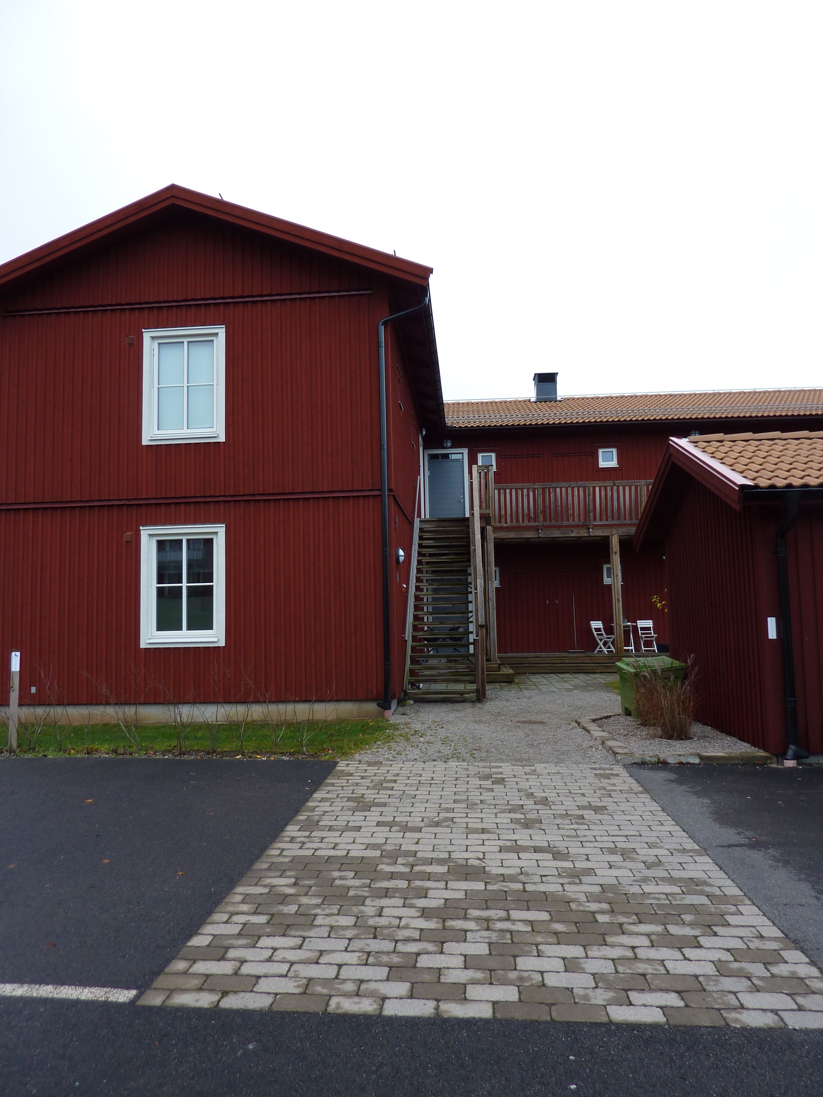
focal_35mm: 25
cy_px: 548
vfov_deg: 69.4
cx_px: 412
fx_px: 793
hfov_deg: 54.9
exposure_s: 1/50
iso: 80
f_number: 3.3
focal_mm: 4.1
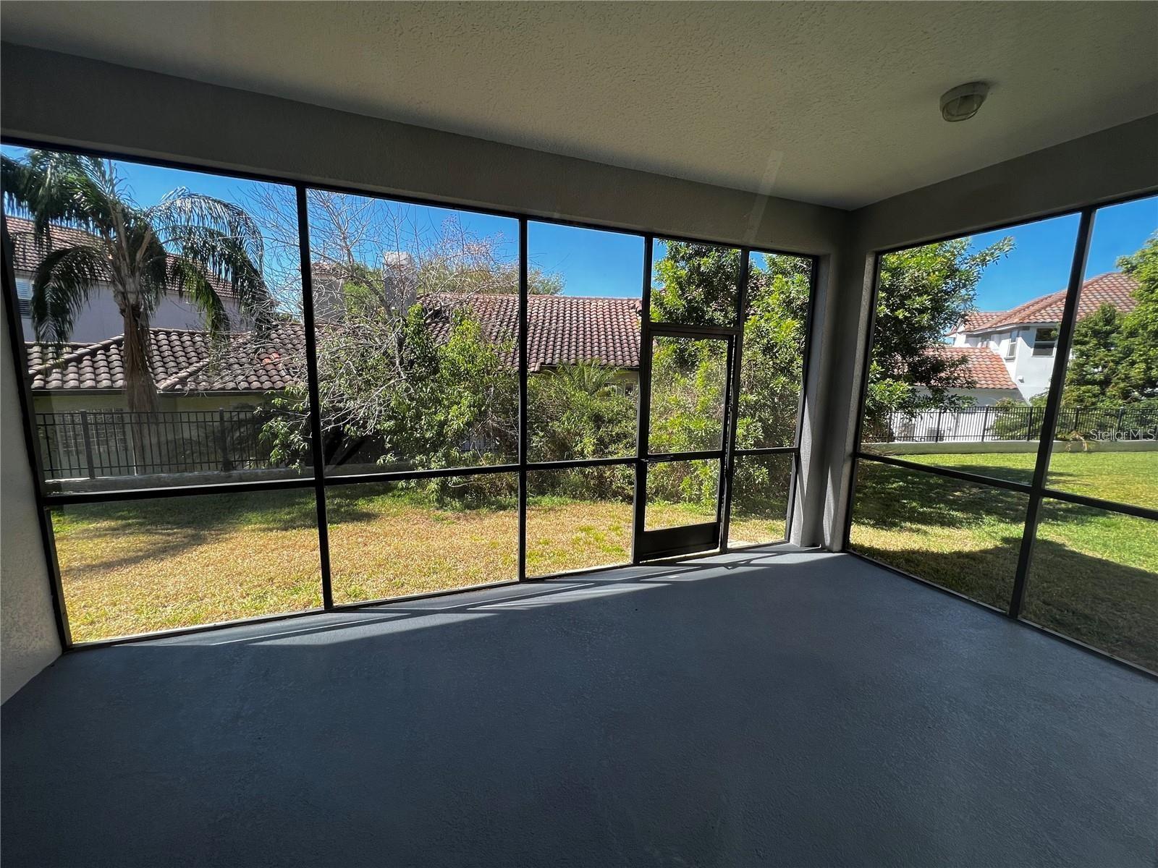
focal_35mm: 13
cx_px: 579
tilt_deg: -8.6
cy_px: 434
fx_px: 435
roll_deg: -1.4
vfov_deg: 89.9
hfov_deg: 106.2
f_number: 1.8
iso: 32
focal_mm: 1.57
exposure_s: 1/369
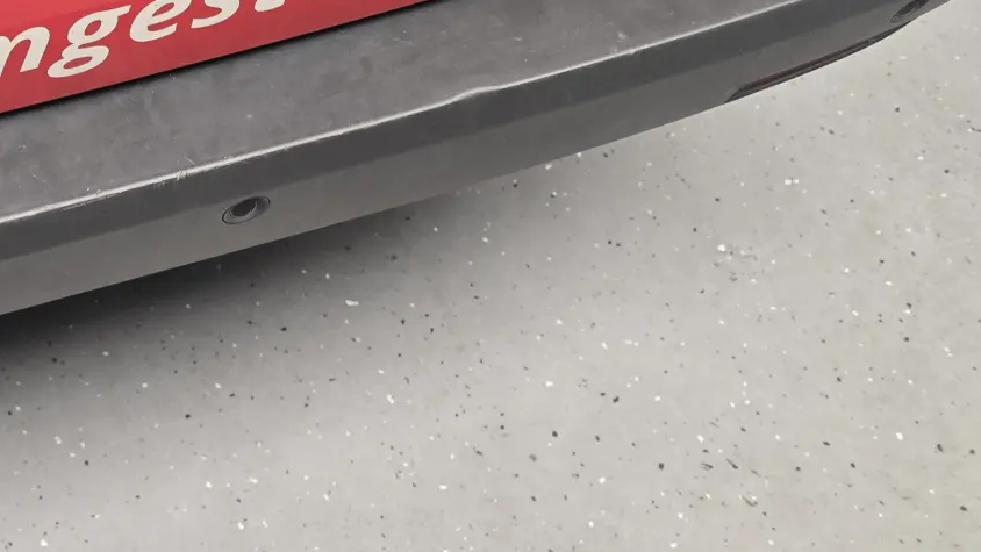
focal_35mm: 57
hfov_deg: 34.3
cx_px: 73
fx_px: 1483
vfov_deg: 21.0
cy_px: 151
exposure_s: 1/50
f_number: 1.7
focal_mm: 6.3
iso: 100
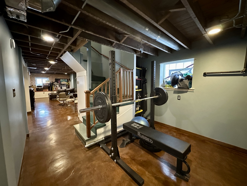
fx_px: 100
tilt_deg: -6.2
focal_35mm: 14
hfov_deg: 102.1
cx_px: 124
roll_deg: -0.8
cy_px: 93
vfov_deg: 85.7
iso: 1250
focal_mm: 2.22
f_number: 2.2
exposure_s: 1/40
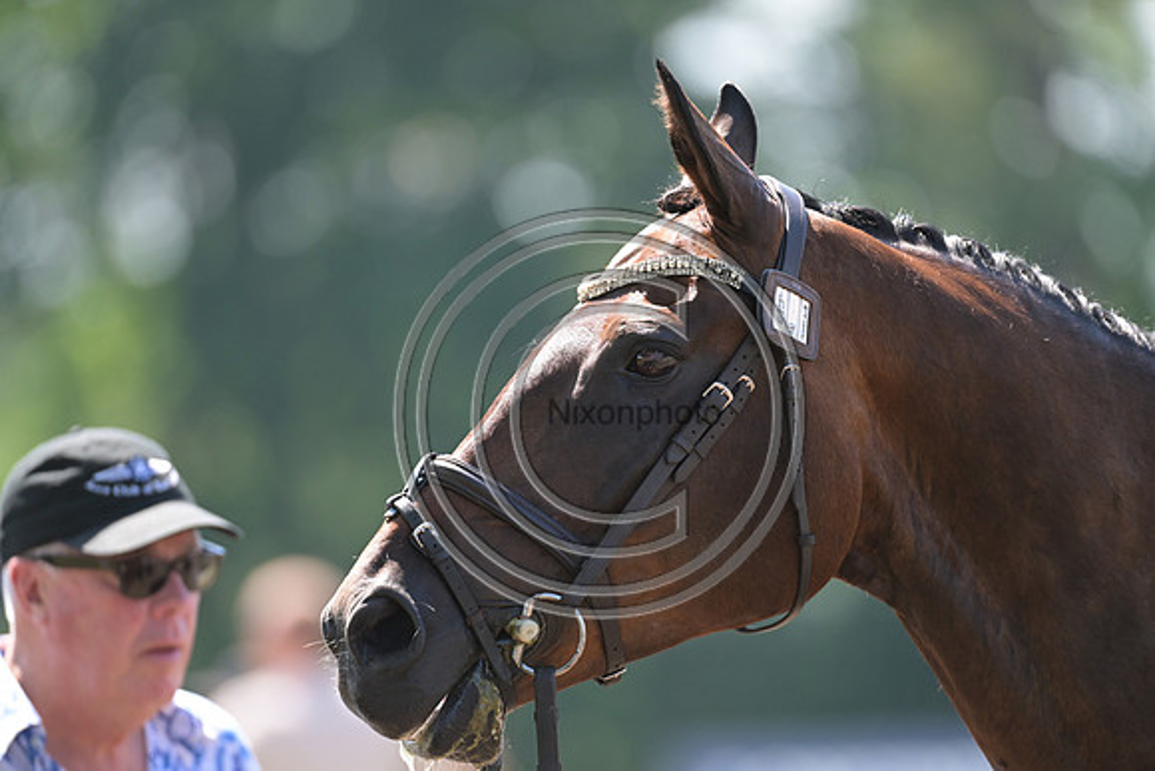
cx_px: 578
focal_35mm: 400
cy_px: 386
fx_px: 12836
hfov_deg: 5.2
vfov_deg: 3.4
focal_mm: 400
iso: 1250
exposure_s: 1/1250
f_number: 5
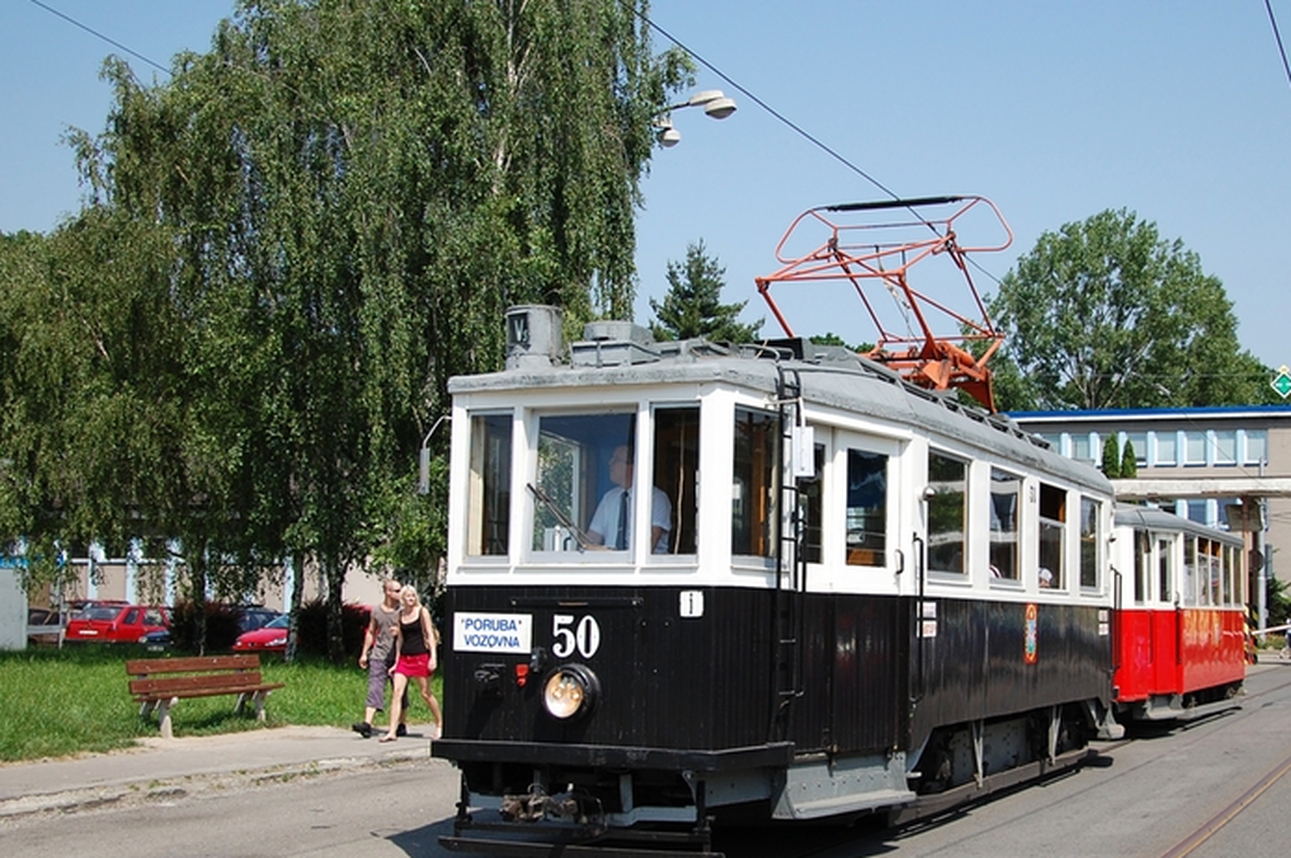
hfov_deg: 40.5
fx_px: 1743
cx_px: 781
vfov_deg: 27.6
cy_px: 462
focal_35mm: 49
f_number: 4.5
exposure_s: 1/1250
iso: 200
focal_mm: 25
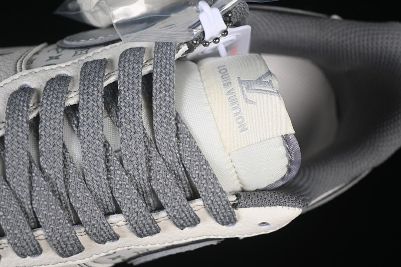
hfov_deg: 27.0
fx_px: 835
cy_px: 134
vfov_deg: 18.2
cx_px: 200
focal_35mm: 75
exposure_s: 1/80
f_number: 7.1
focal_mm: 50
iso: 160
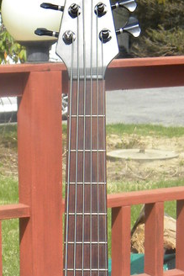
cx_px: 65
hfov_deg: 10.3
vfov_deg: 14.9
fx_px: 1019
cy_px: 329
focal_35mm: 133
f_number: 3.8
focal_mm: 7.3
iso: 80
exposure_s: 1/734
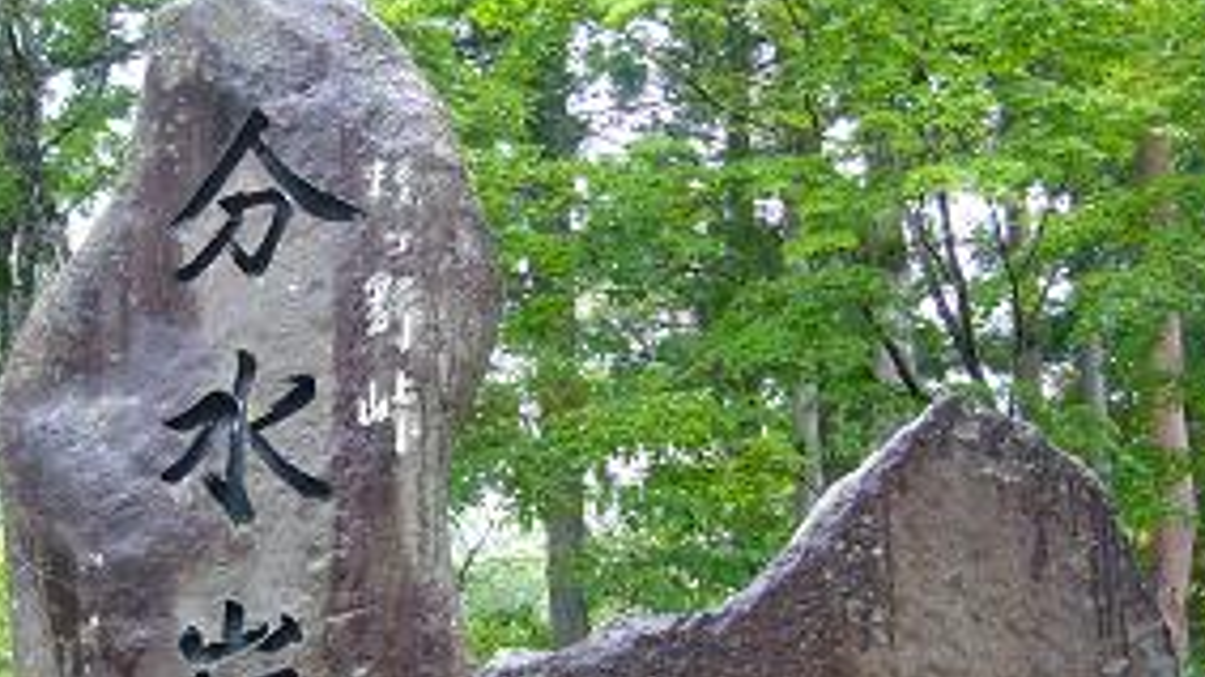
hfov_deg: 36.4
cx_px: 466
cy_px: 509
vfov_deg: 20.9
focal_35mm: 57
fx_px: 1821
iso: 80
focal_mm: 5.8
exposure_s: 1/50
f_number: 2.8
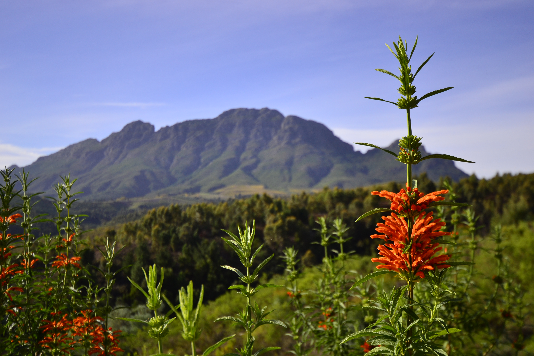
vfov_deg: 36.9
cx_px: 267
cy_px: 178
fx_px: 534
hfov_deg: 53.1
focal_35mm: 36
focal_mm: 24
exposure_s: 1/1250
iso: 200
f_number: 4.5
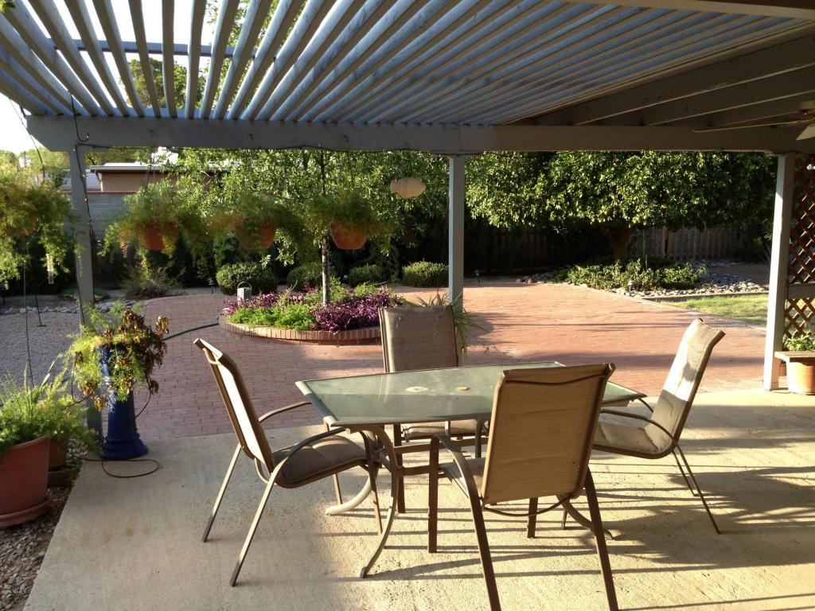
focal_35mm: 35
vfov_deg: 40.7
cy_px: 306
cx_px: 408
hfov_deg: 52.6
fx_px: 824
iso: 64
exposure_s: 1/279
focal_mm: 4.28
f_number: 2.4
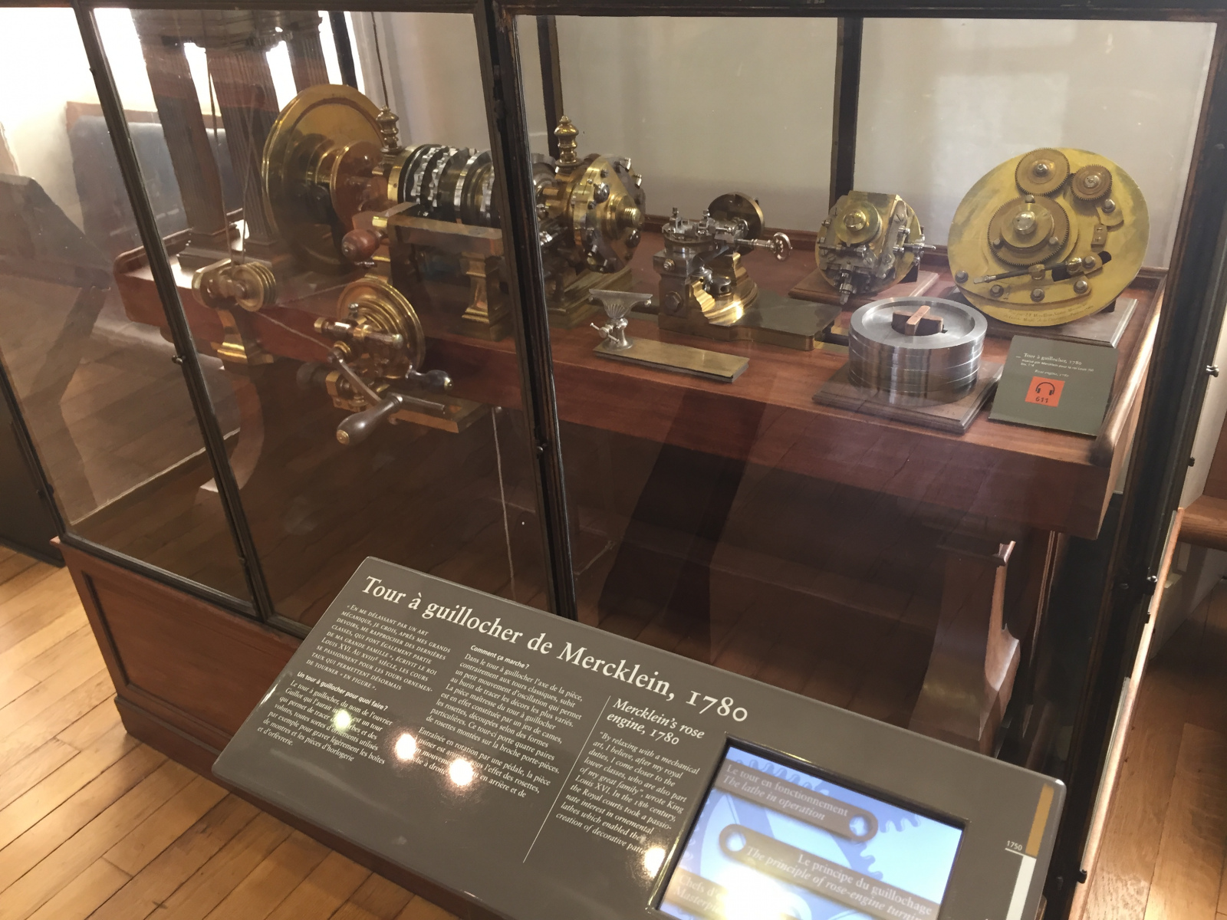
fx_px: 1028
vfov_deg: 48.2
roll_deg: +4.6
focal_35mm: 29
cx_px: 614
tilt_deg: -28.3
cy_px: 460
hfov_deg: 61.7
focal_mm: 4.15
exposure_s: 1/33
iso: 100
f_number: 2.2
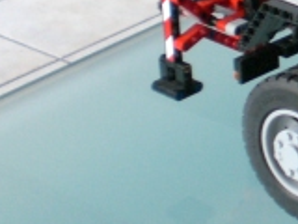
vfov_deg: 9.7
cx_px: 557
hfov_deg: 11.9
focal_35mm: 152
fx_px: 1309
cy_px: 24
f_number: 3.1
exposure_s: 1/80
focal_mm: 6.3
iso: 200
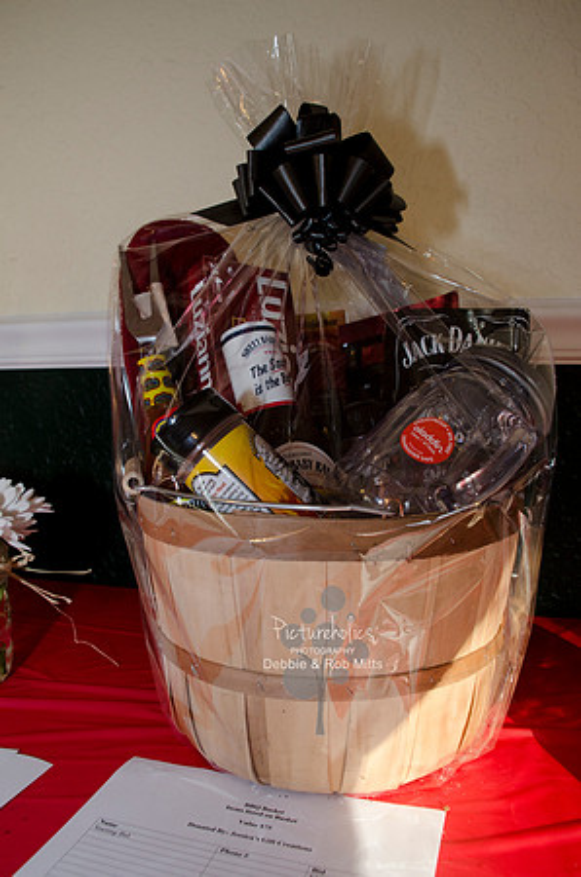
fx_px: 730
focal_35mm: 30
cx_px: 290
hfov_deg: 43.4
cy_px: 438
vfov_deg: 62.0
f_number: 5.6
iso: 400
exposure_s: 1/60
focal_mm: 20
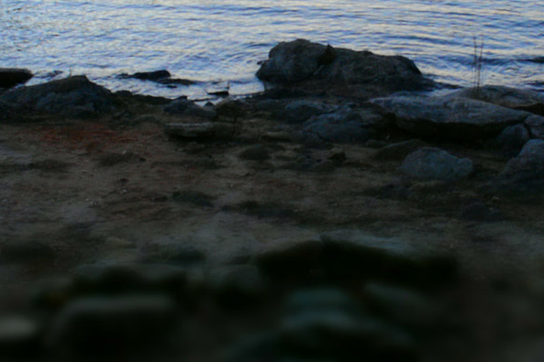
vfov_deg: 16.7
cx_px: 357
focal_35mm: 81
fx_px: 1224
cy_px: 58
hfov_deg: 25.0
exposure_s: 1/60
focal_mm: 20
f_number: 7.1
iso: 1600
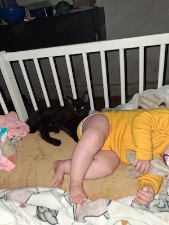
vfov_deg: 65.3
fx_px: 176
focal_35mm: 27
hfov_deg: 51.4
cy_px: 112
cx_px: 84
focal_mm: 4
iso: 25
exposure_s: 1/10
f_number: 1.8
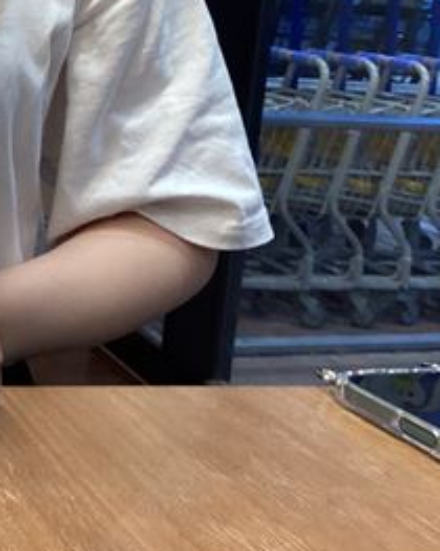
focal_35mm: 69
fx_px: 1124
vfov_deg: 27.0
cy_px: 113
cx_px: -117
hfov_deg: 20.4
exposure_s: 1/60
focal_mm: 3.3
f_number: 2.4
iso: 80
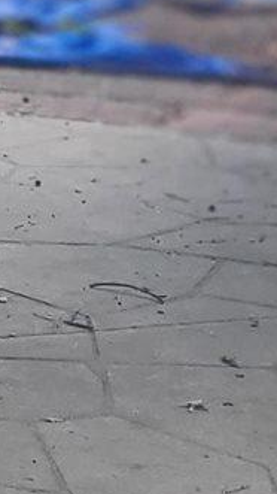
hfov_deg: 5.8
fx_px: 2574
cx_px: -505
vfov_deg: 10.9
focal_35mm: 197
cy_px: 61
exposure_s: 1/362
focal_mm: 5.4
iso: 40
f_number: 1.8
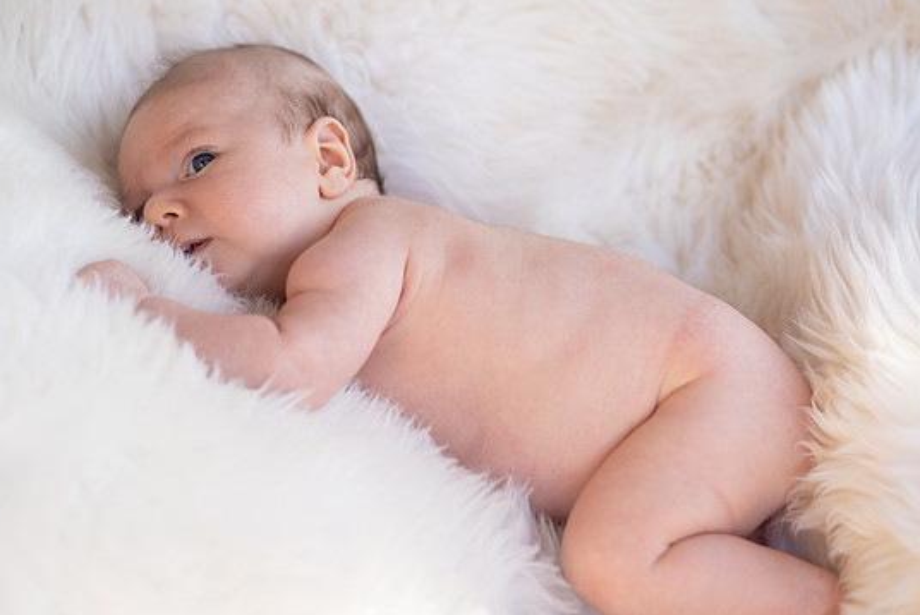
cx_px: 443
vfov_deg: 14.9
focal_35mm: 92
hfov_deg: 22.1
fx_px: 2352
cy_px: 319
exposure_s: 1/125
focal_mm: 85
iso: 100
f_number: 2.5
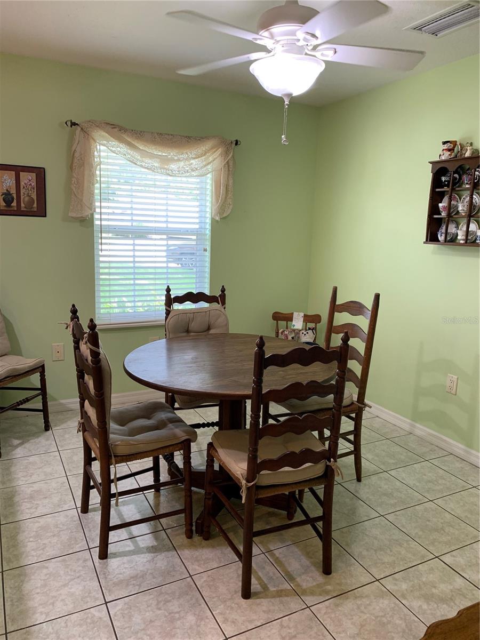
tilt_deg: -7.8
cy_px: 320
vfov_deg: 67.3
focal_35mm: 26
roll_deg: -2.5
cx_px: 240
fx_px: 481
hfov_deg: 53.1
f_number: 1.8
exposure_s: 1/60
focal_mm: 4.25
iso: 100
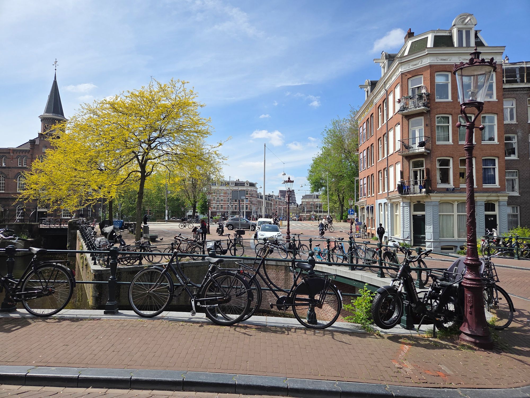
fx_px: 352
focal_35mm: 23
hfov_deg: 73.9
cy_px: 199
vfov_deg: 58.9
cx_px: 265
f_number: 1.8
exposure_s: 1/5545
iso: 80
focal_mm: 5.4
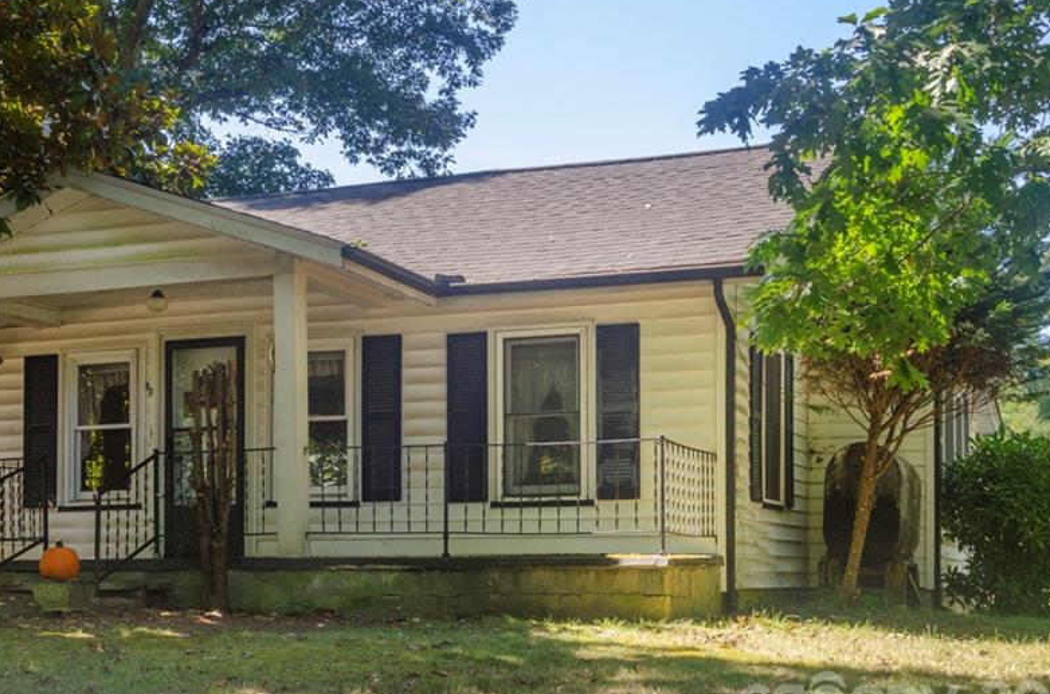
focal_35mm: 55
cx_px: 426
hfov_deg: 36.2
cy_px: 309
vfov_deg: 24.5
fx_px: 1600
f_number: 7.1
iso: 320
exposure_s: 1/160
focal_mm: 28
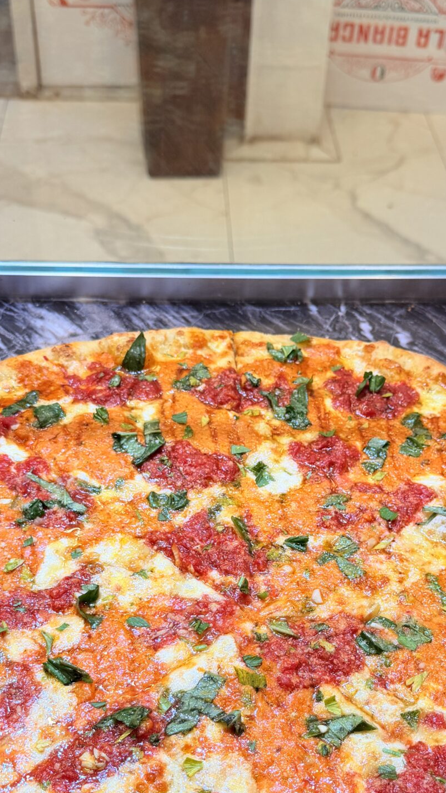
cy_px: 563
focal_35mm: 47
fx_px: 988
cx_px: 236
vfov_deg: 42.8
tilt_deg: -47.7
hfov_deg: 25.4
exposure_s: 1/120
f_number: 1.78
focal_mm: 6.76
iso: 50
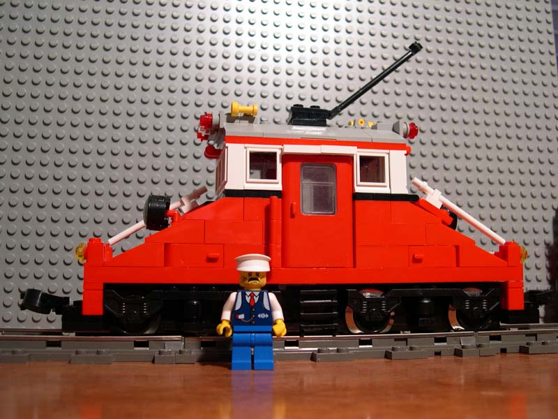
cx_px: 279
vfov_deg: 37.7
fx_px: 613
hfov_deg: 49.0
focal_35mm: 38
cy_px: 210
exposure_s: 1/6
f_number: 2.8
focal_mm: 8
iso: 100
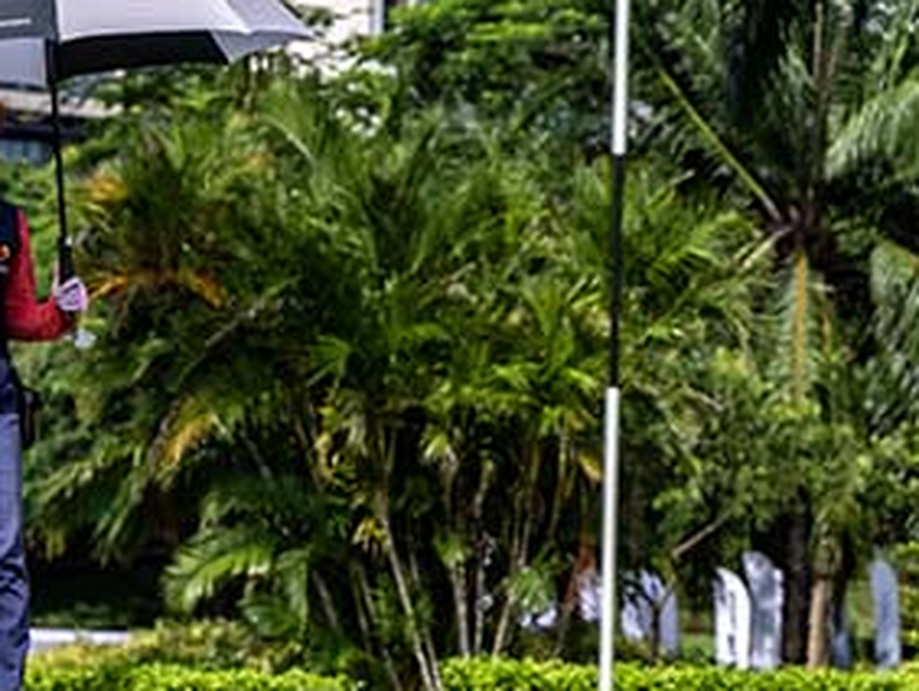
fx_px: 6085
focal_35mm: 229
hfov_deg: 8.6
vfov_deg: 6.5
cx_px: 492
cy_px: 101
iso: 450
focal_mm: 70
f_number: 3.2
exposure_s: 1/5000
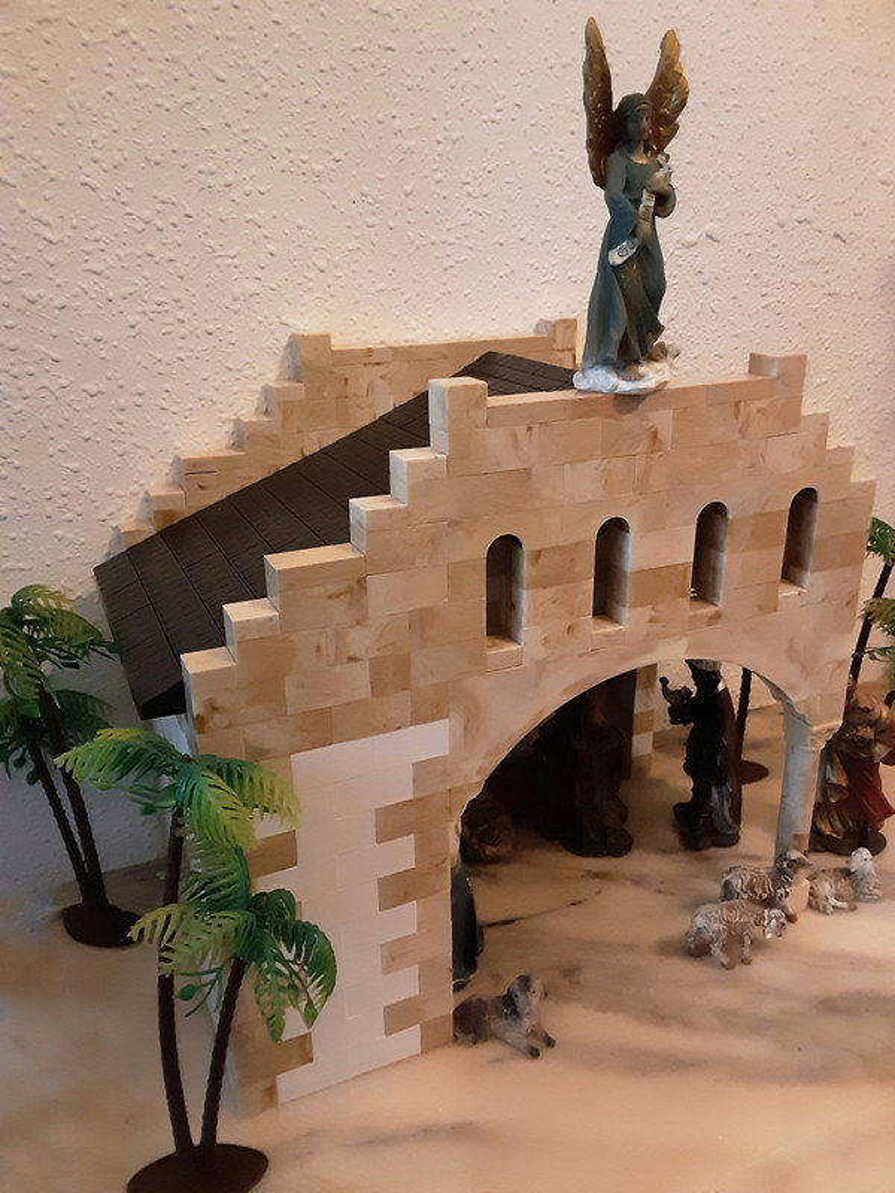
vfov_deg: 63.4
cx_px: 448
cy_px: 596
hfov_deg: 49.7
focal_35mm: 28
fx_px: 965
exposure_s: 1/20
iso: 640
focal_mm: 2.9
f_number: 1.9
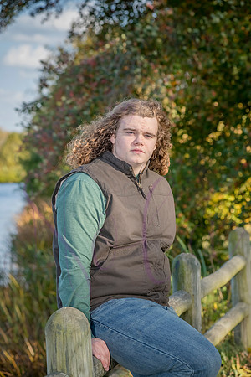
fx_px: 1098
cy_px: 188
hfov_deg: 13.0
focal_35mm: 105
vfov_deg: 19.5
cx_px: 126
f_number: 6.3
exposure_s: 1/800
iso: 640
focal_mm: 105
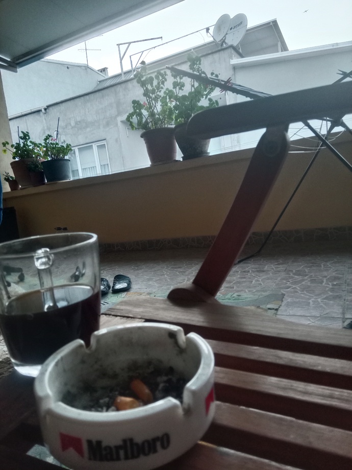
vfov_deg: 69.4
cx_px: 176
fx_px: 339
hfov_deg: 54.9
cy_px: 235
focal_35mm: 25
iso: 492
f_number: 2.2
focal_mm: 3.4
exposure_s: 1/33.3
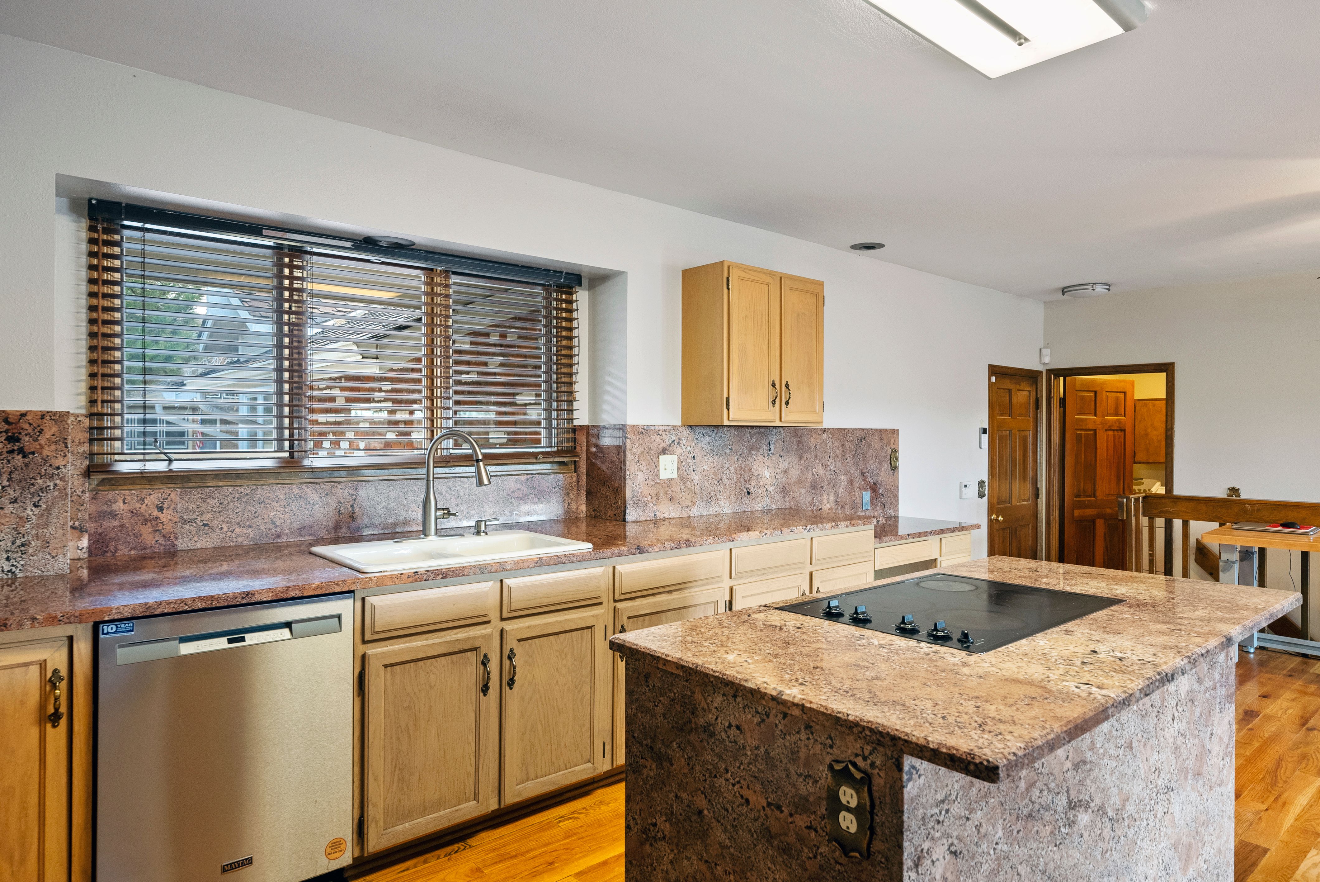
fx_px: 734
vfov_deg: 62.0
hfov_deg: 83.9
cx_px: 660
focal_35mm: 20
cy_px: 441
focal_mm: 20
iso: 800
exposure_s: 1/2.5
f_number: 8
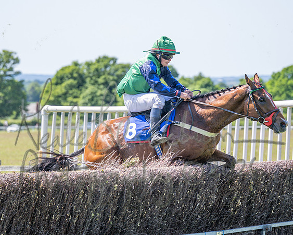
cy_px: 118
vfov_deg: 9.1
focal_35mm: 169
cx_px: 146
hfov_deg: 11.4
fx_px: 1465
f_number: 2.8
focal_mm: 100
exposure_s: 1/1600
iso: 200
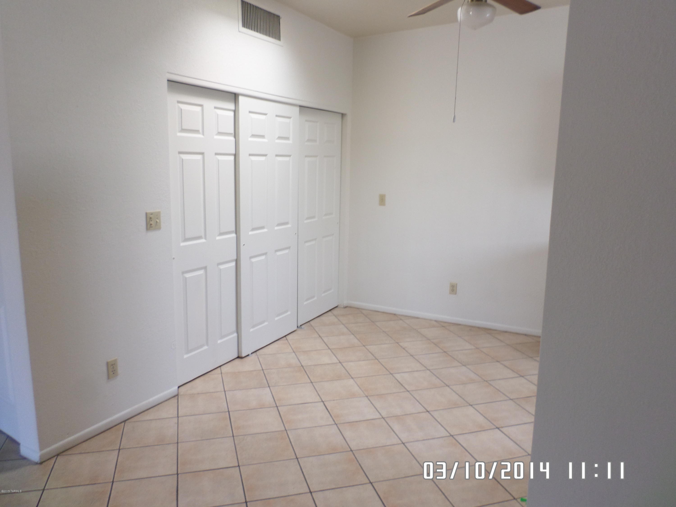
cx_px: 338
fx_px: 488
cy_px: 254
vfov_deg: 54.9
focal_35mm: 25
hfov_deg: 69.4
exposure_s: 1/30
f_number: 2.5
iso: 80
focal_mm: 4.5
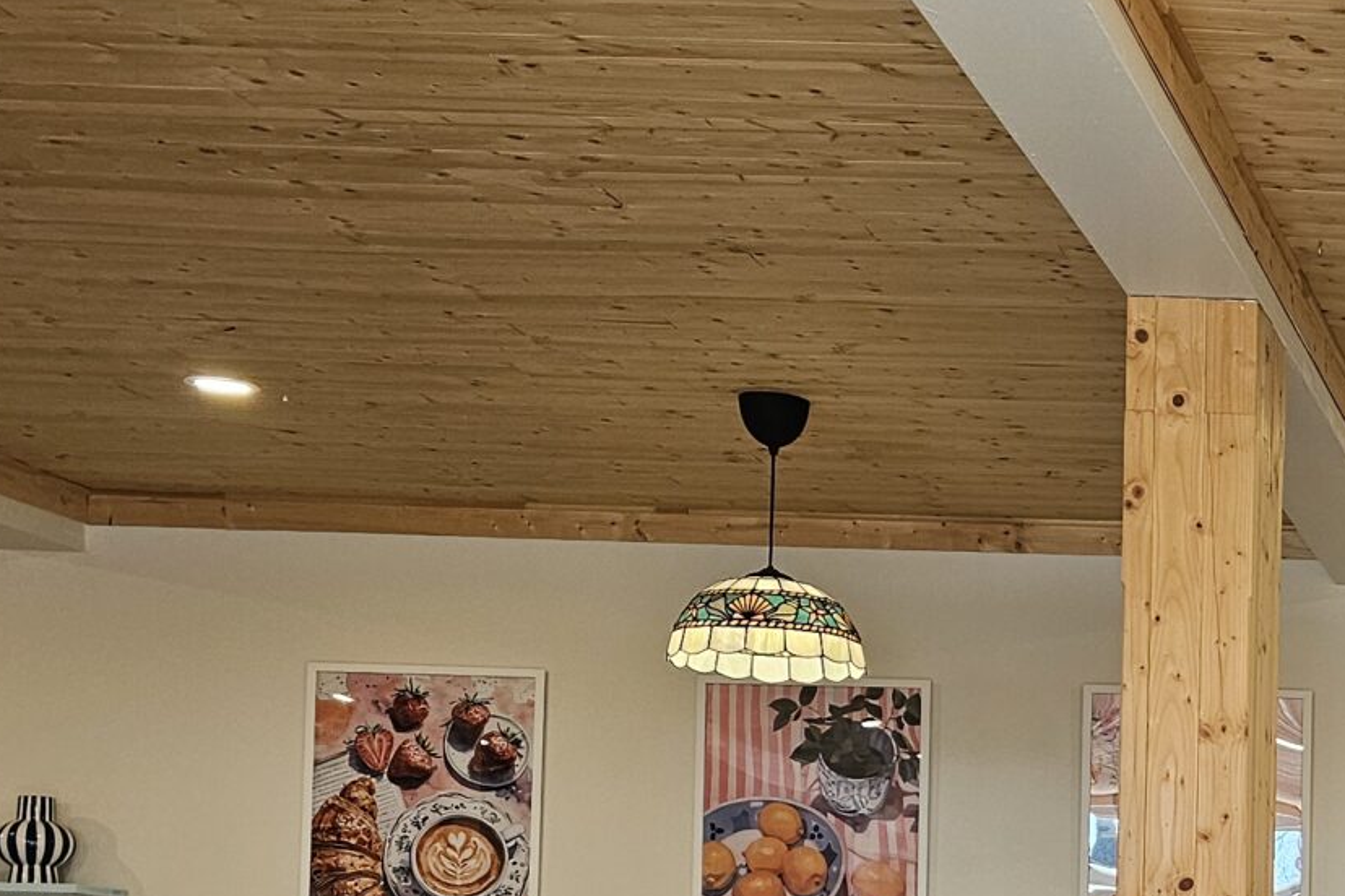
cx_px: 1797
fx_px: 2765
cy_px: 1024
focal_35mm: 74
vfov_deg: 17.7
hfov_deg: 23.7
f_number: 1.7
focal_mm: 6.3
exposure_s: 1/120
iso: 125
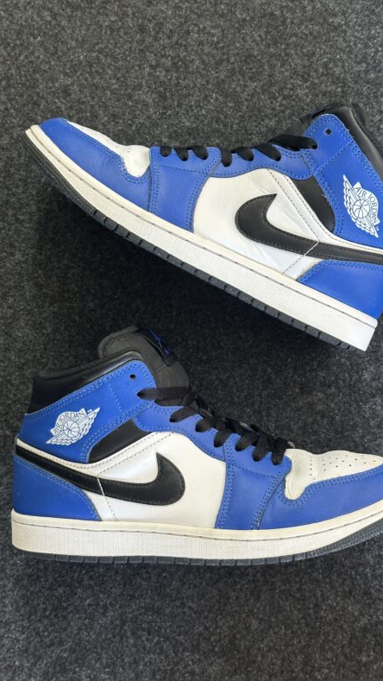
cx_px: 221
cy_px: 340
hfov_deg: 22.6
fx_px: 957
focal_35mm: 53
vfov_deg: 39.2
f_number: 1.78
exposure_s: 1/50
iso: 160
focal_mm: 6.86
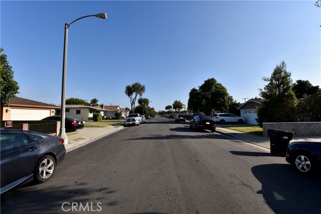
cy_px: 107
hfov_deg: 100.4
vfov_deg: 77.4
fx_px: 134
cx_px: 160
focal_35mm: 15
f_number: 11
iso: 100
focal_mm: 15
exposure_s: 1/200
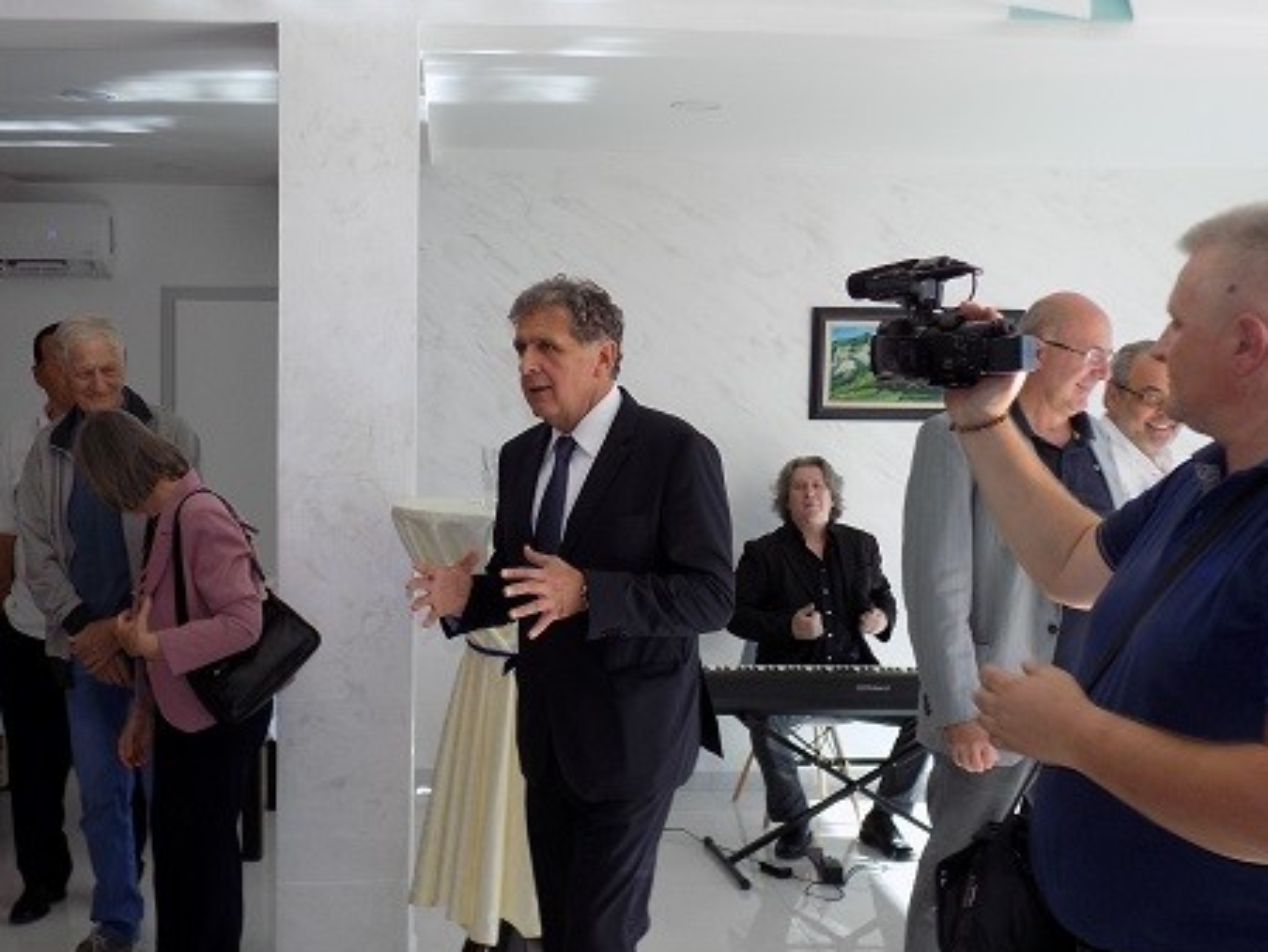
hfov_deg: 46.4
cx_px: 476
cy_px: 558
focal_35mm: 40
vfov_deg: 35.9
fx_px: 1466
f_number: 3.3
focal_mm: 5.3
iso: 80
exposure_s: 1/100
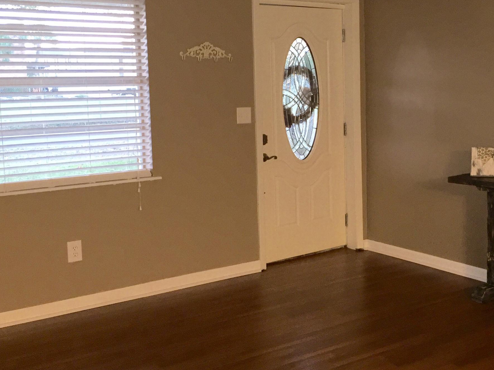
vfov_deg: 29.6
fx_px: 699
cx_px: 320
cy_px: 149
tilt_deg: -4.6
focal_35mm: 49
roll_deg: -0.4
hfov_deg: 38.6
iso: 125
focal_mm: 4.15
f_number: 2.2
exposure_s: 1/16
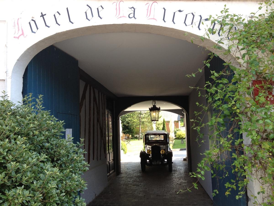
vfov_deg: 40.7
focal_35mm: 35
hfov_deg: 52.6
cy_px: 103
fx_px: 277
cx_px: 137
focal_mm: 4.28
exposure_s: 1/185
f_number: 2.4
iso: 50
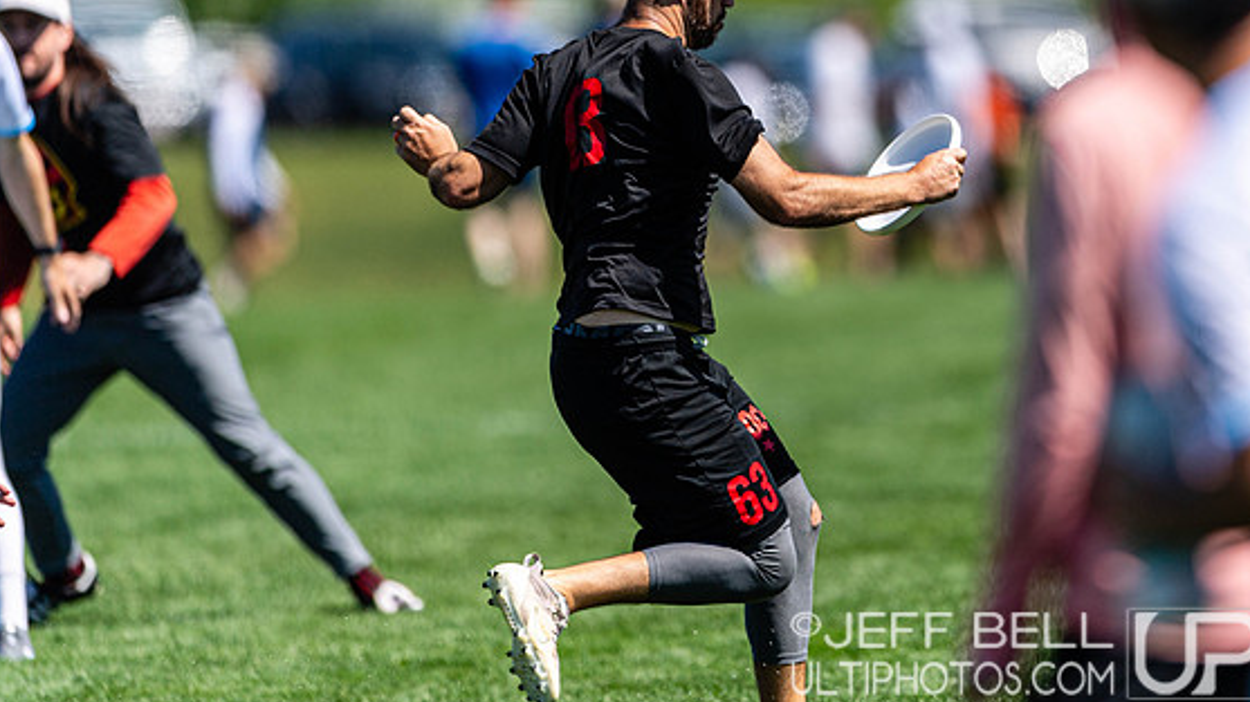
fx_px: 20147
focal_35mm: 608
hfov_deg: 3.6
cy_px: 118
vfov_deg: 2.0
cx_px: 897
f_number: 2.8
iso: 160
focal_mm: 400
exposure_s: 1/3200
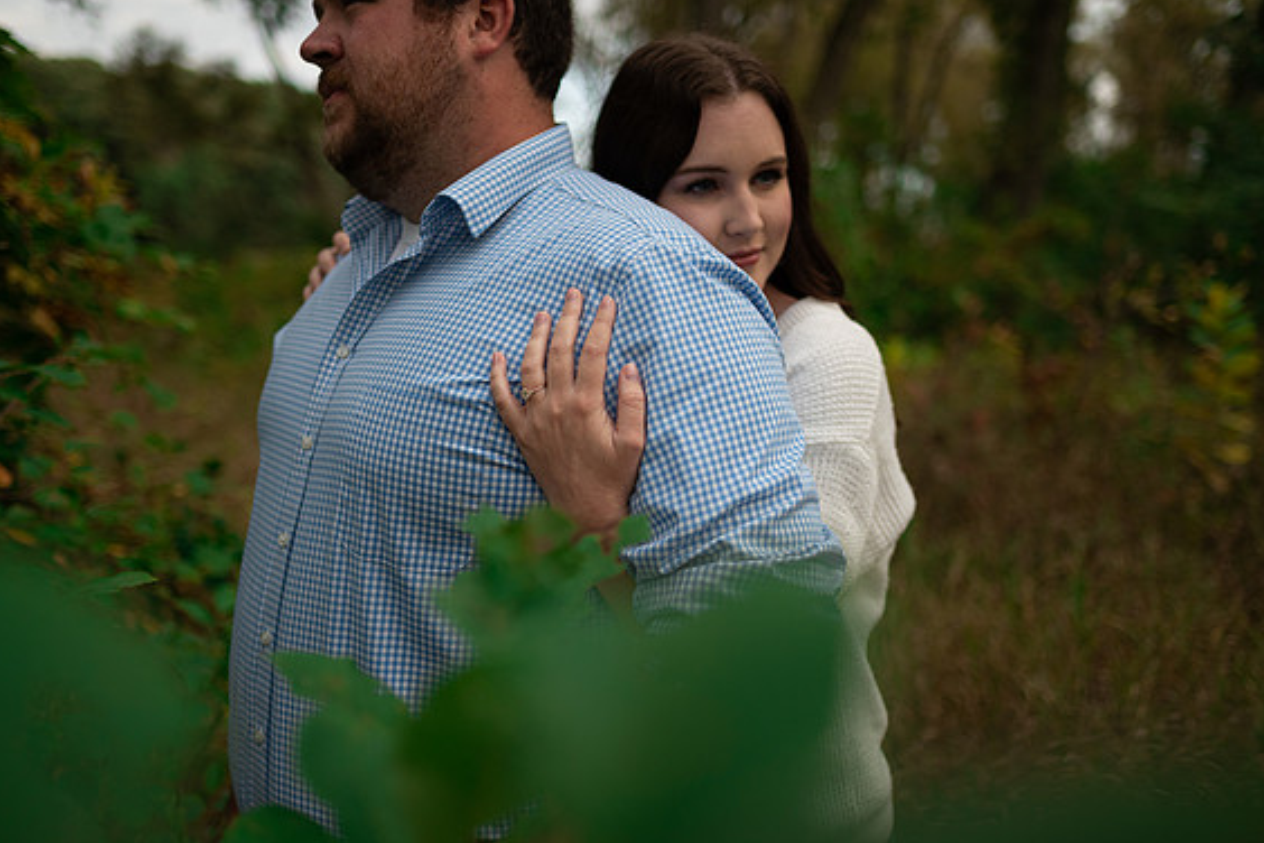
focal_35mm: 36
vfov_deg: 36.9
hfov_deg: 53.1
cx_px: 623
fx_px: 1264
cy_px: 416
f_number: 1.8
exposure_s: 1/1250
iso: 100
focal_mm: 35
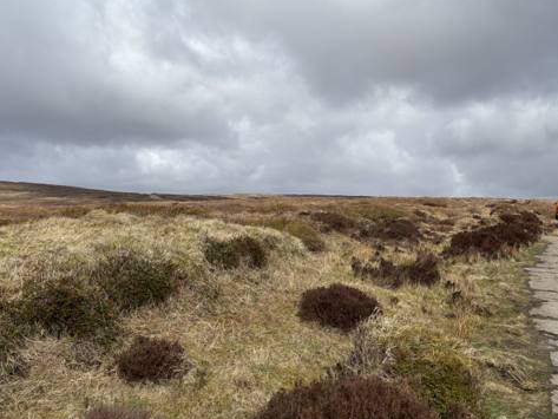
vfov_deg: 42.8
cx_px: 278
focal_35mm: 33
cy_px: 168
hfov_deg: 55.3
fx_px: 532
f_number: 1.6
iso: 50
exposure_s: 1/5076
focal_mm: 5.96
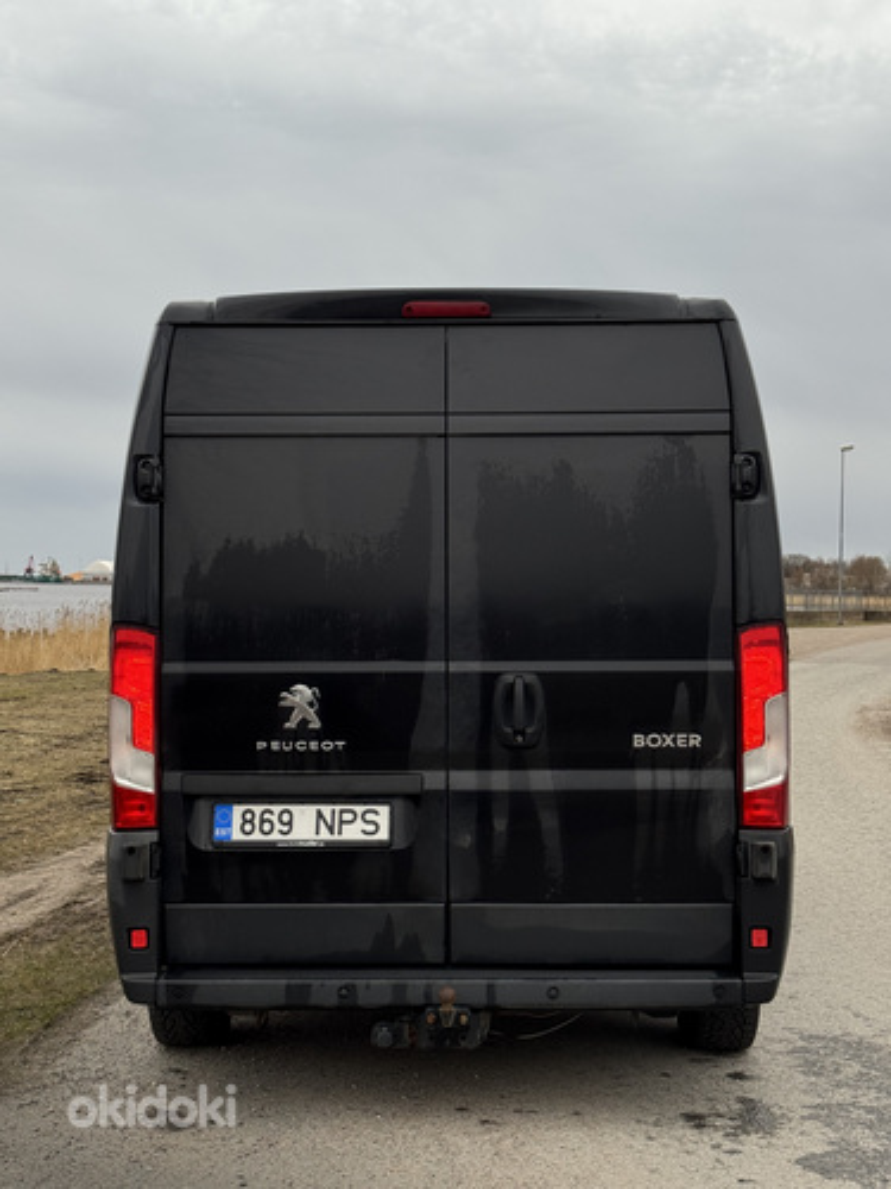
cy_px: 594
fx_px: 1647
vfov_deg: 39.7
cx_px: 446
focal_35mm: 48
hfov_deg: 30.3
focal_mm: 6.76
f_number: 1.78
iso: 64
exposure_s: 1/783
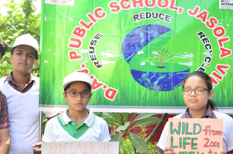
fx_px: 639
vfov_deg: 13.7
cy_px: 90
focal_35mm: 99
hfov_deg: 20.6
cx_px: 137
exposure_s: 1/100
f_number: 10
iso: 320
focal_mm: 48
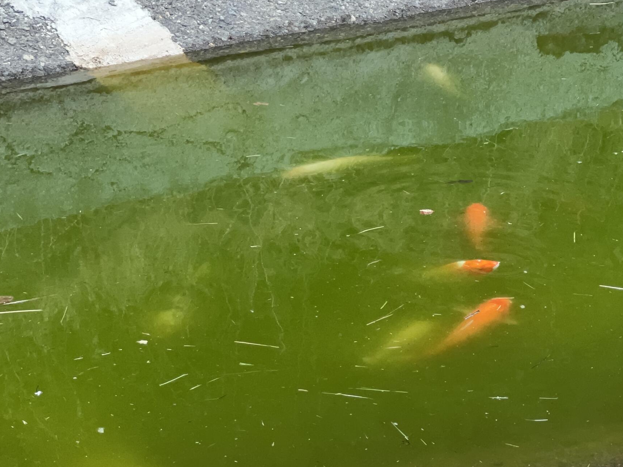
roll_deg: -1.0
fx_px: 2412
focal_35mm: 134
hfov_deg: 14.7
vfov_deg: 11.1
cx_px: 378
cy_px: 201
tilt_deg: -18.0
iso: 125
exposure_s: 1/93
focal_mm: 9
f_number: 2.8
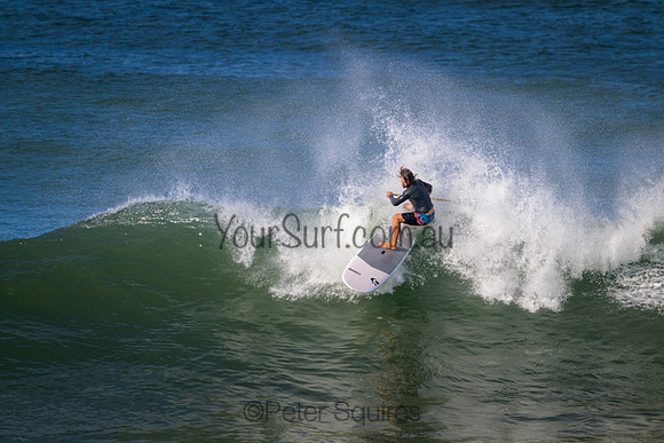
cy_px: 222
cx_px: 332
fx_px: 14758
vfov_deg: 1.7
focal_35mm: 800
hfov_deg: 2.6
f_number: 11
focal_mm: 800
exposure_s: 1/2000
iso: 800
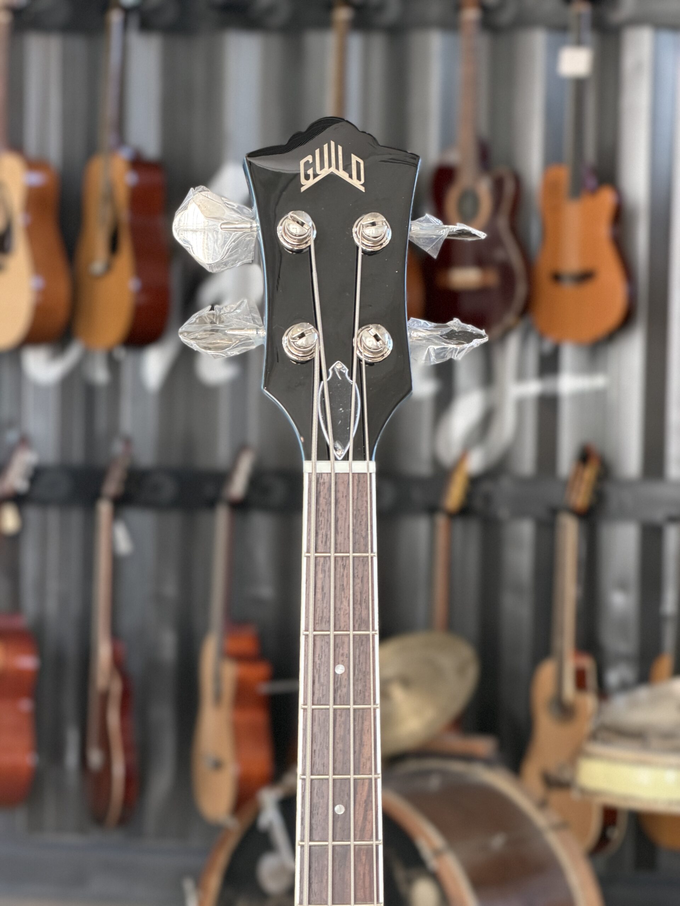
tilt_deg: -3.3
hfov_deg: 14.8
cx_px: 340
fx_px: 2619
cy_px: 453
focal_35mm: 100
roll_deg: -0.7
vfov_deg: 19.6
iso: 400
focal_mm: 16.89
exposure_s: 1/121
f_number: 2.8
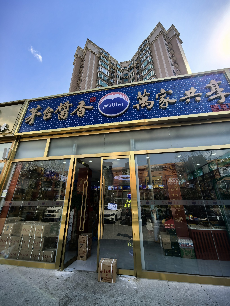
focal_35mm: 13
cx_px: 115
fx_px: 115
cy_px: 153
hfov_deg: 89.9
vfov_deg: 106.2
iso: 50
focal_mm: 1.95
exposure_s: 1/1250
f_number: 2.2
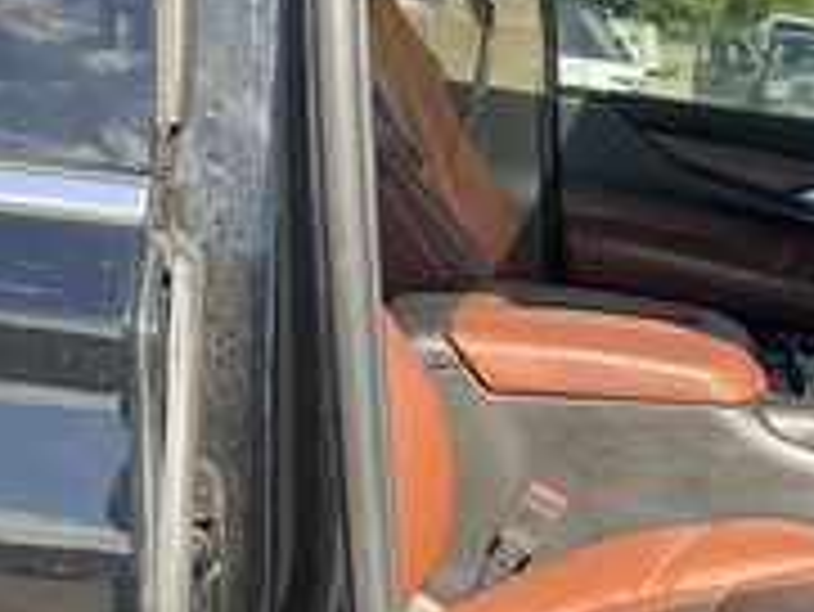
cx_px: 890
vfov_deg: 22.6
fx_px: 1506
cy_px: 504
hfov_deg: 27.7
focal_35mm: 64
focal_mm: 3
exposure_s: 1/203
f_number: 1.8
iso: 20
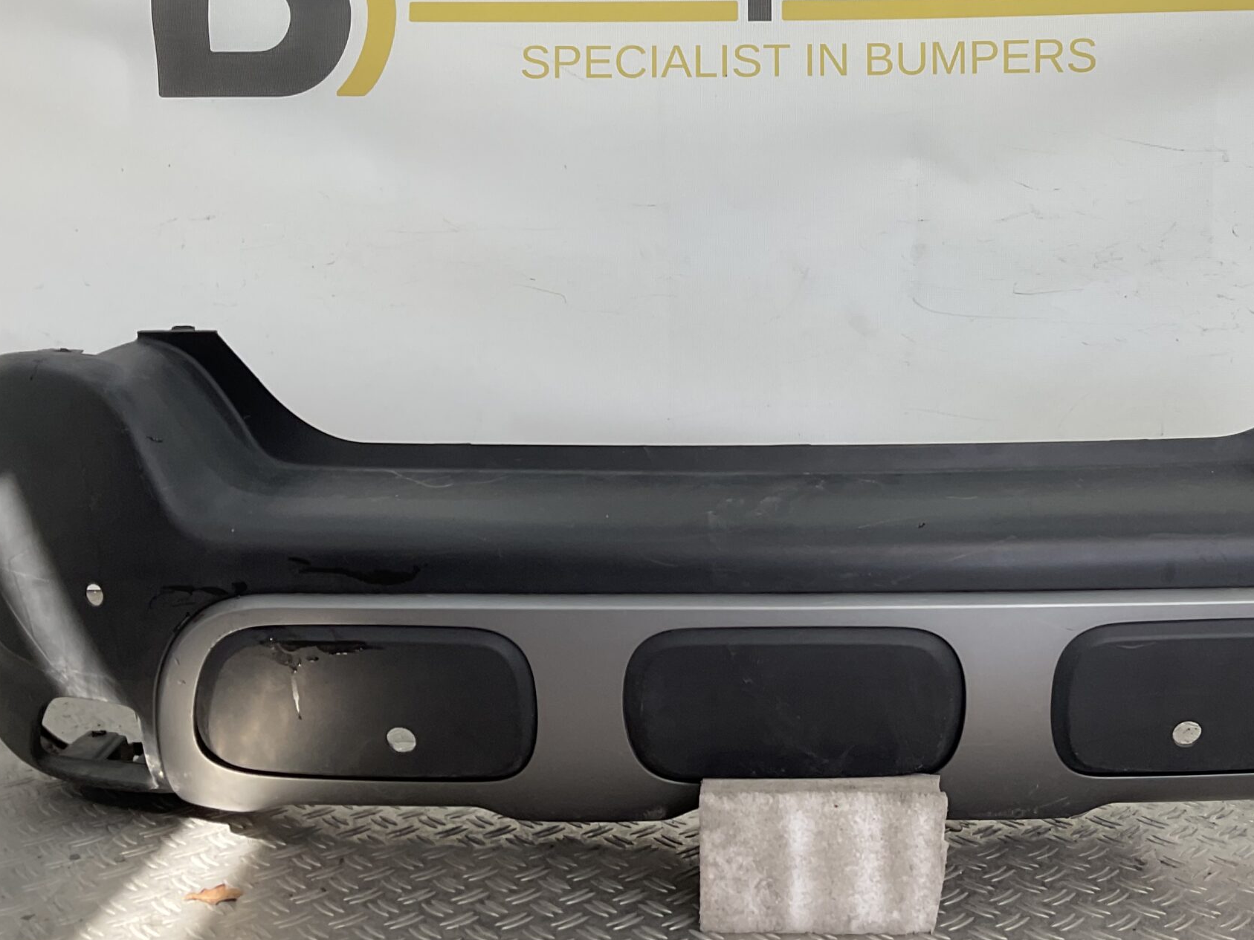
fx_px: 1594
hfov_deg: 42.6
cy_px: 340
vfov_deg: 32.7
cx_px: 787
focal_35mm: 44
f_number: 1.8
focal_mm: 3
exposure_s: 1/202
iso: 16
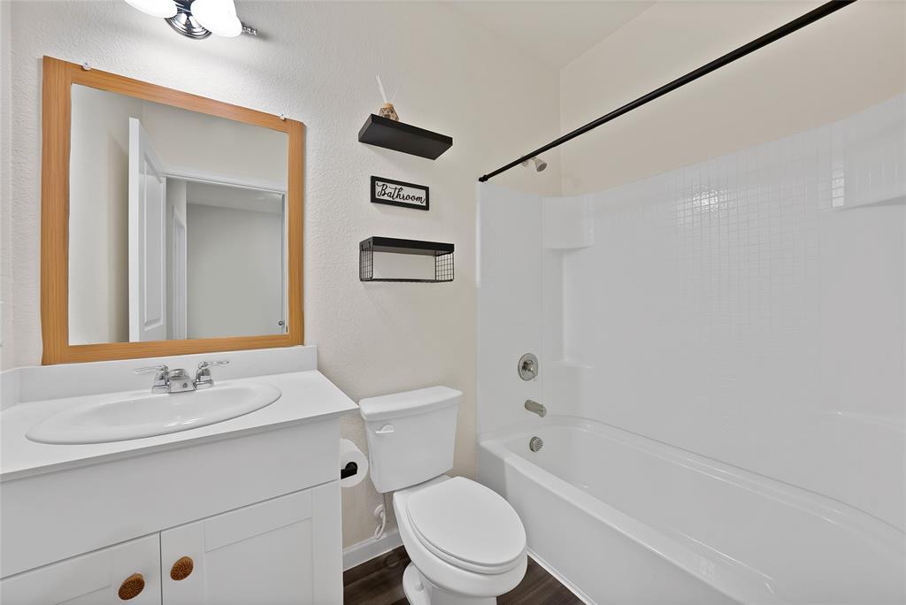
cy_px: 302
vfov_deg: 90.1
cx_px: 453
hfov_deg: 112.6
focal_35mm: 12
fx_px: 302
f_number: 9
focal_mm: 12
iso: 640
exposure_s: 1/2
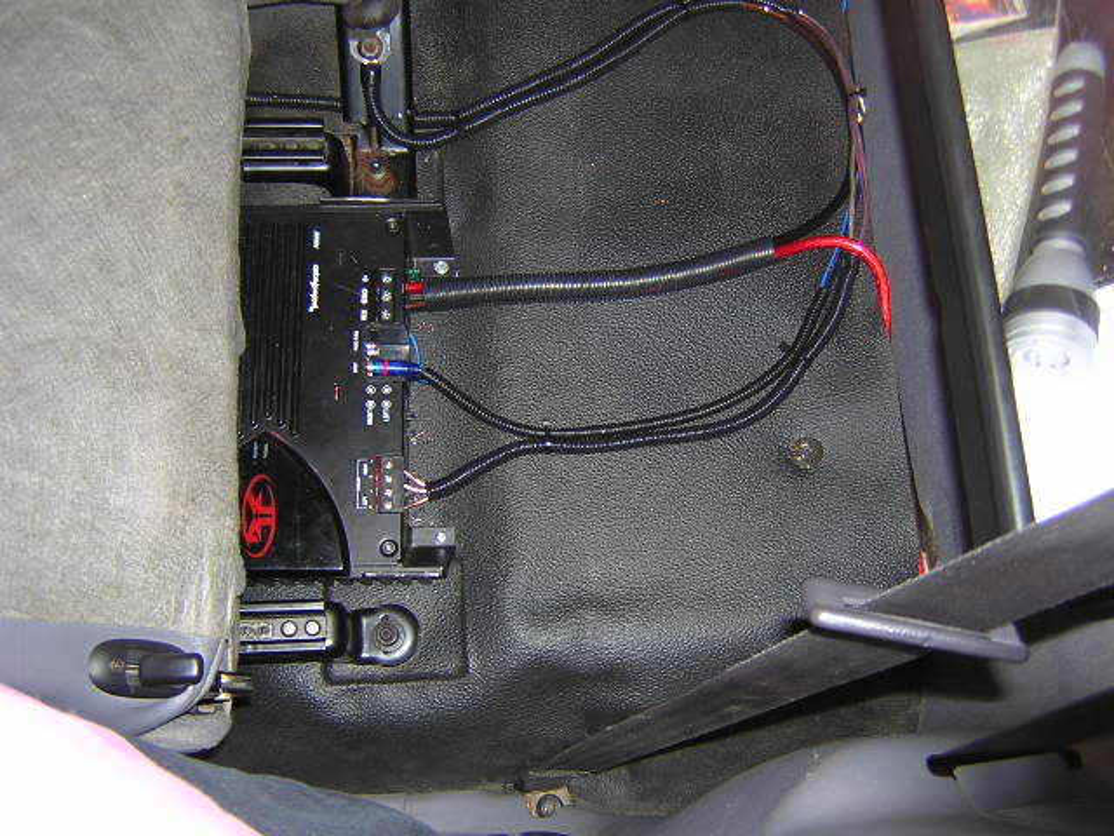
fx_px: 1159
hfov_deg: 51.4
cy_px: 418
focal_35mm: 36
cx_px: 557
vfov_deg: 39.7
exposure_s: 1/60.1
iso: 109
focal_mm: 4.7
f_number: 2.6
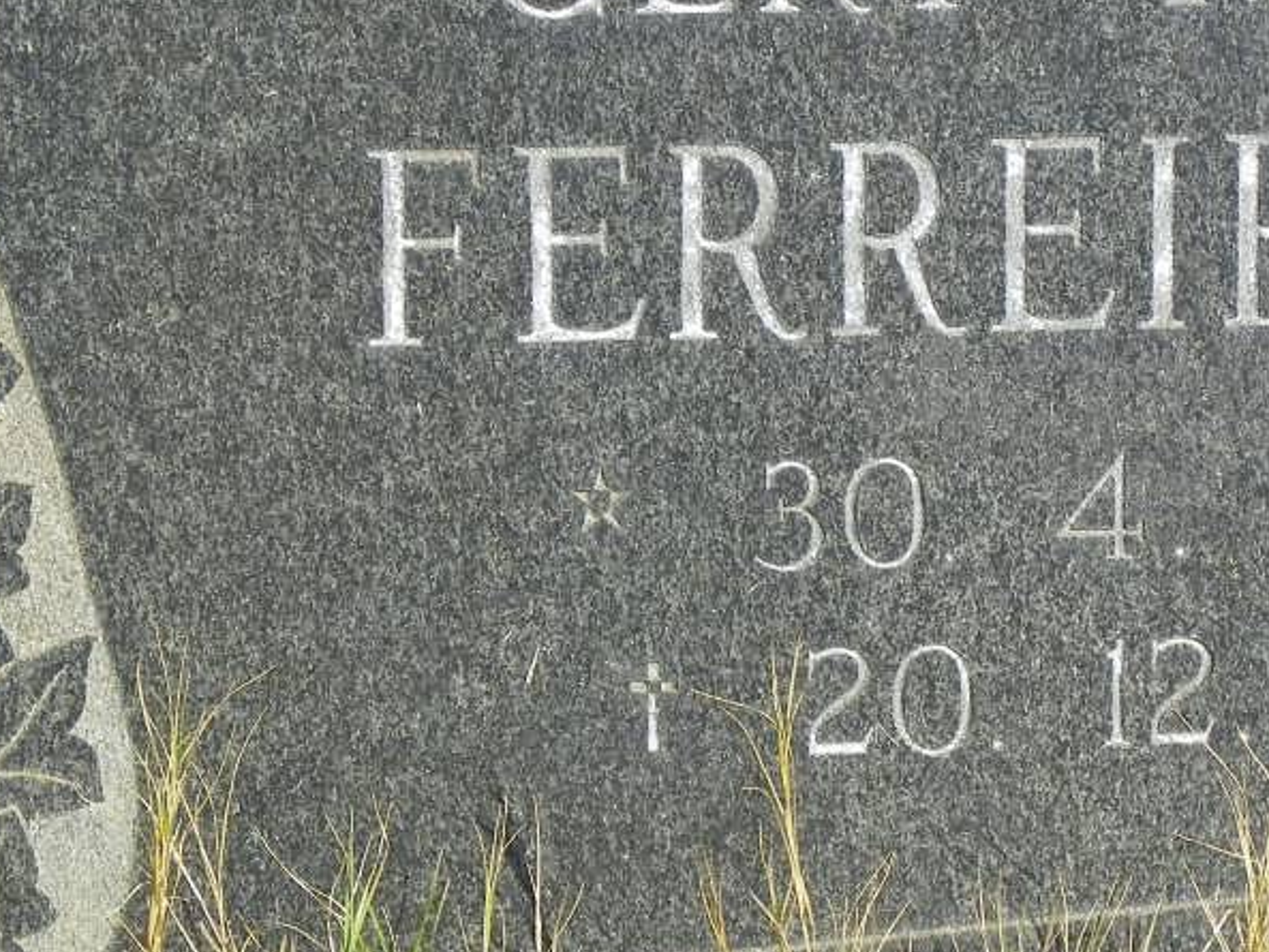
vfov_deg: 5.5
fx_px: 9863
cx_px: 880
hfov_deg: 7.4
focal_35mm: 269
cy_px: 426
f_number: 5
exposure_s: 1/200
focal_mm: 23.6
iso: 64
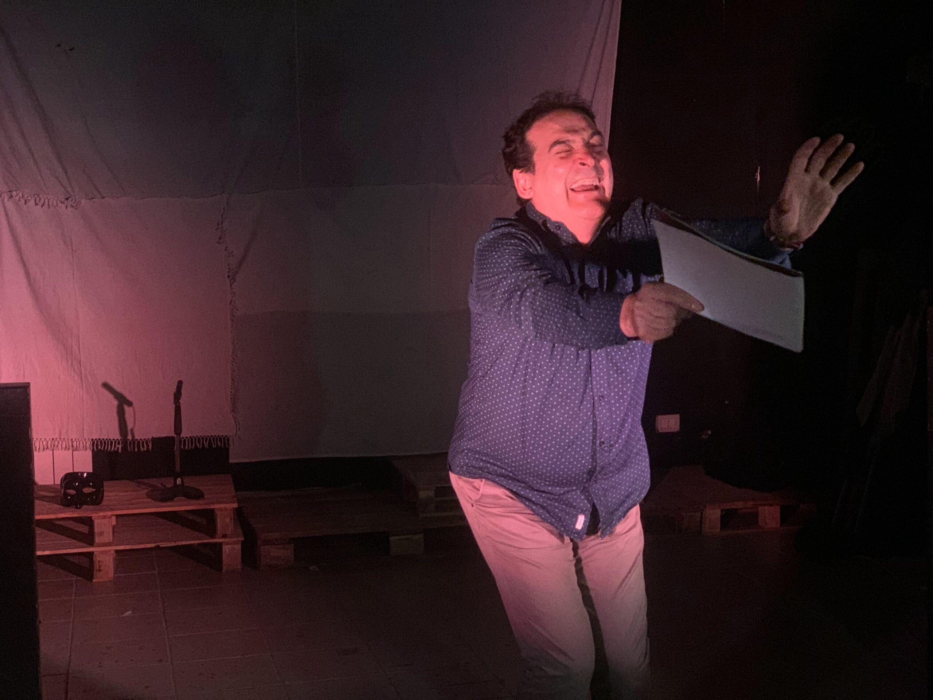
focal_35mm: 52
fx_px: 1402
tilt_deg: -3.2
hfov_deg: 36.8
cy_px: 350
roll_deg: +1.1
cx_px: 466
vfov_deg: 28.0
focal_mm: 6
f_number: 2.4
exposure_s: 1/33
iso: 640
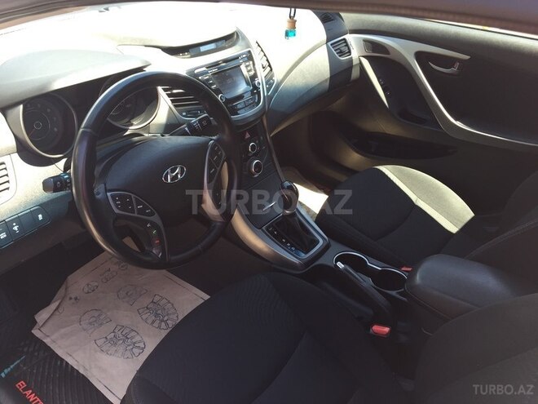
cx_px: 269
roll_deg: -6.2
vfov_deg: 48.2
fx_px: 451
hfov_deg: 61.7
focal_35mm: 29
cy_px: 202
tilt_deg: -34.3
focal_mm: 4.15
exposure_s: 1/100
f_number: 2.2
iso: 32
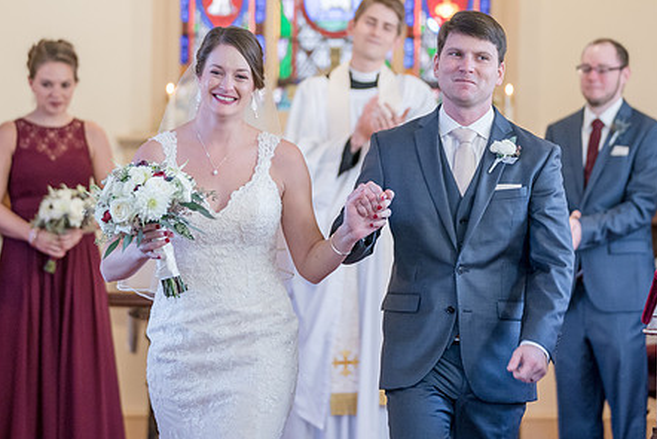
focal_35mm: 181
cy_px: 156
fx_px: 3304
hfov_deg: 11.4
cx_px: 330
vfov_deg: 7.6
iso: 2000
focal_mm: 122
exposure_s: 1/160
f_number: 2.8
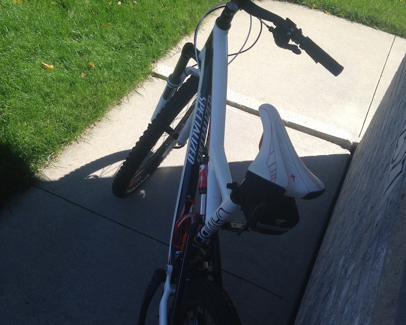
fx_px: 529
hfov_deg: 42.0
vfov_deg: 34.1
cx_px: 201
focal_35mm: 44
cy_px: 188
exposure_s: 1/753
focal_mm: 4.12
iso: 50
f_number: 2.4
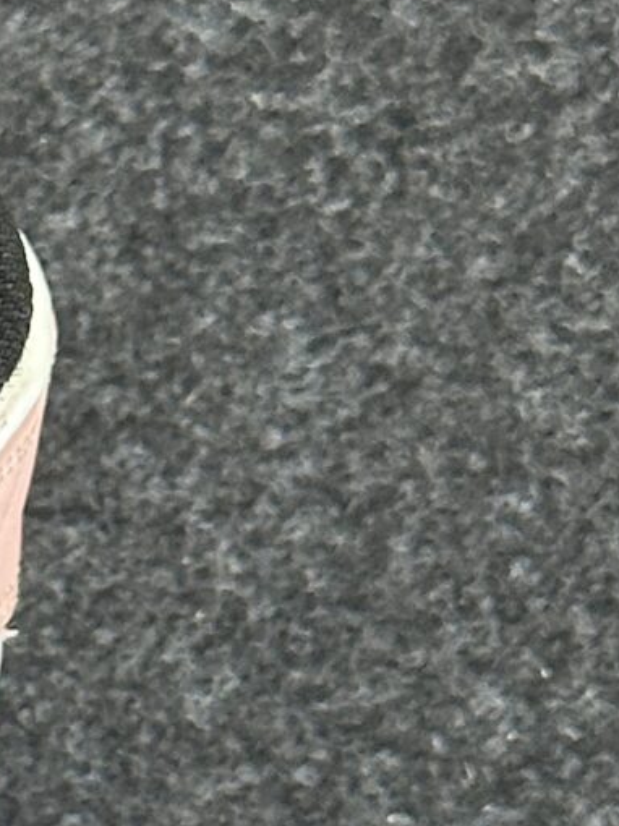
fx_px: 5751
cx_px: -792
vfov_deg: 8.0
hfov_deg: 5.9
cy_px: 1296
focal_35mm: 241
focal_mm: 6.86
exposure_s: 1/50
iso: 200
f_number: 1.78
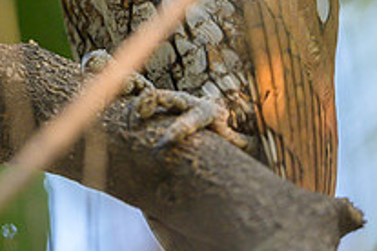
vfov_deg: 0.9
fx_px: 15749
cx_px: -1
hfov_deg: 1.4
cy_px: -93
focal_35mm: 1504
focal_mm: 500
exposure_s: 1/500
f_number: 4
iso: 800
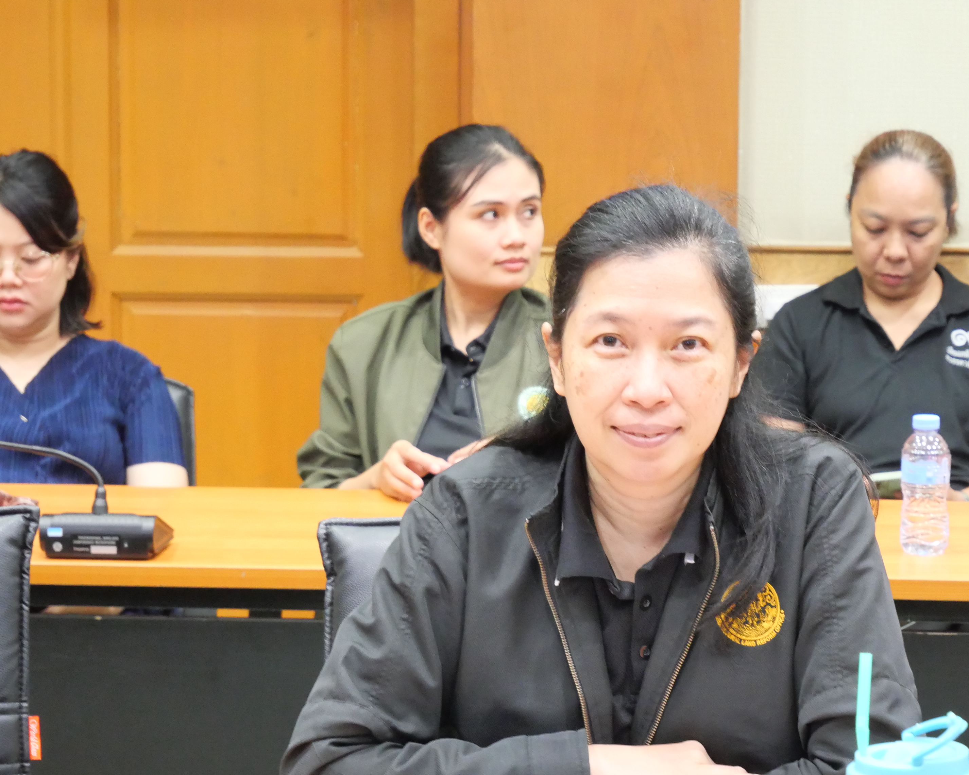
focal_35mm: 126
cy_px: 419
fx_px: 3614
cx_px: 620
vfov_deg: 12.2
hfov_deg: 15.3
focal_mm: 50
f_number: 5.6
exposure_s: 1/20
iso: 3200
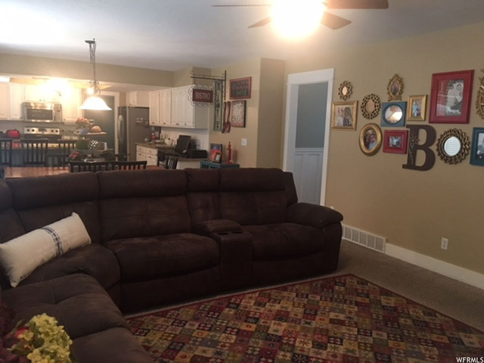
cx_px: 242
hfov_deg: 61.7
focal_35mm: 29
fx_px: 405
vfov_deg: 48.2
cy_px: 182
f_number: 2.2
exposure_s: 1/15
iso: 64
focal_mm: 4.15
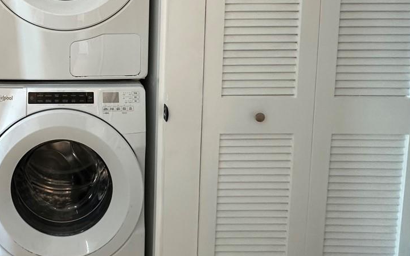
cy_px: 19
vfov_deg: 35.7
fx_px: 369
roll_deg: -0.3
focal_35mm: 33
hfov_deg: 52.9
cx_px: 62
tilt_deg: -4.3
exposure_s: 1/60
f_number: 2.2
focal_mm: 2.22
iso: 200
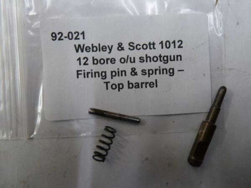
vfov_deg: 54.9
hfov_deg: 69.4
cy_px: 94
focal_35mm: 25
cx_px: 126
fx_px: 181
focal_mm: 4.1
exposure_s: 1/30
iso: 250
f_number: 3.3
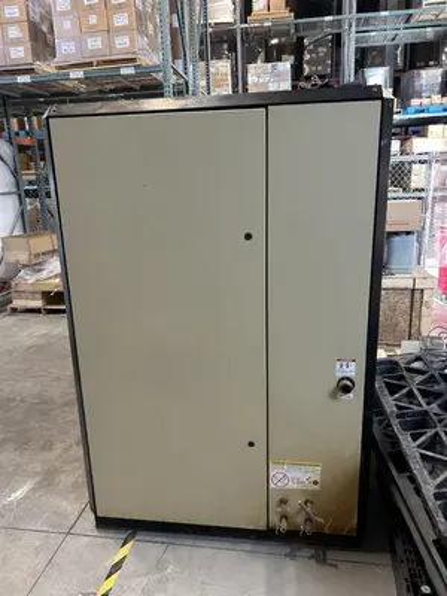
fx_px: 448
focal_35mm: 26
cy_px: 298
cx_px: 224
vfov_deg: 67.3
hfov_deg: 53.1
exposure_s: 1/60
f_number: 1.5
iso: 160
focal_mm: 5.7
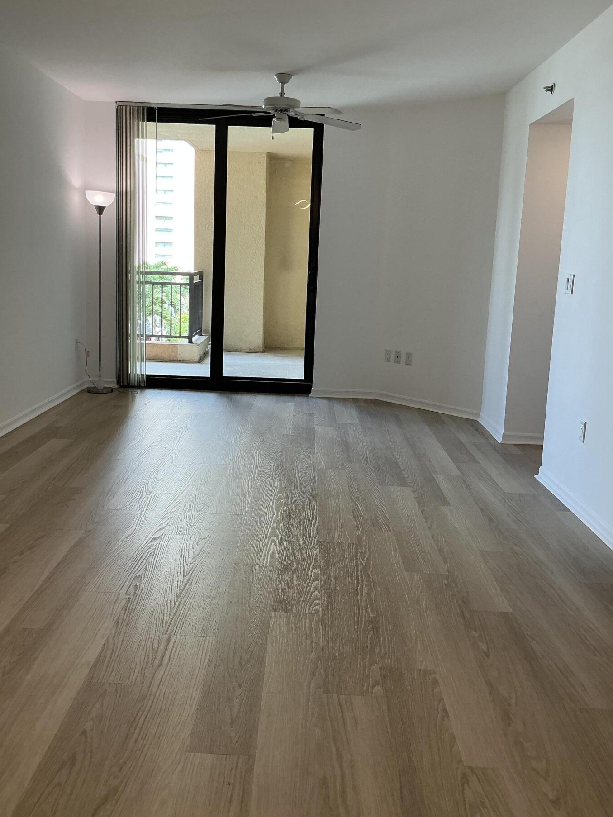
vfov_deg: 58.2
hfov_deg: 45.4
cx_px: 283
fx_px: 732
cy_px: 365
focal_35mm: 31
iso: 40
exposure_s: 1/120
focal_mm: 3
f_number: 1.8
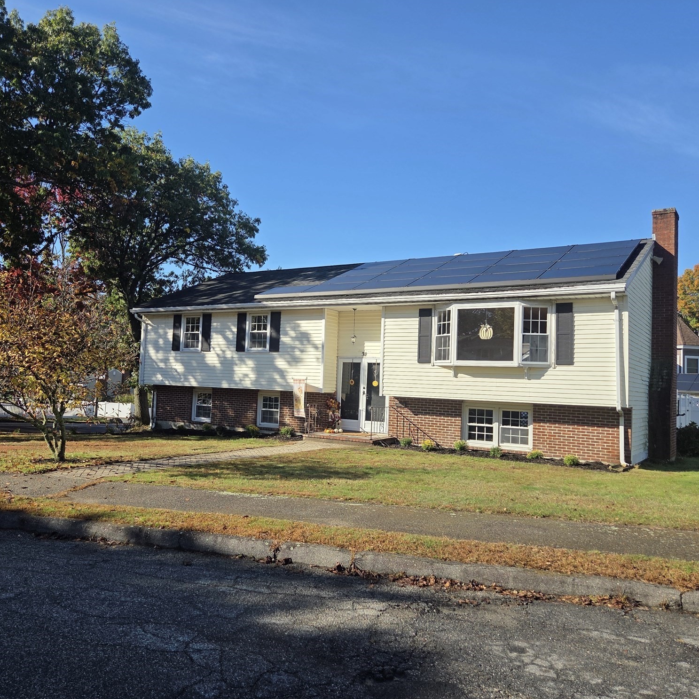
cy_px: 341
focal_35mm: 28
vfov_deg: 57.3
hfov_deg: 57.2
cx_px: 323
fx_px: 640
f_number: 1.8
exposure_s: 1/4771
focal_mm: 5.4
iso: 80
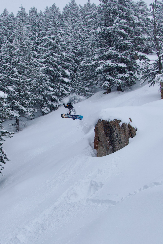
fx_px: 214
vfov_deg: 59.5
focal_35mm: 32
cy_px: 122
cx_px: 82
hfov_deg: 41.7
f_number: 5
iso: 100
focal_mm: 21
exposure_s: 1/250
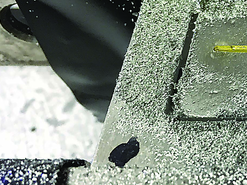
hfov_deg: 16.8
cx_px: 397
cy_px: -12
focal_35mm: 103
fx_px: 735
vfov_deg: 14.1
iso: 80
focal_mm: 4.15
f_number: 2.2
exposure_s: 1/30
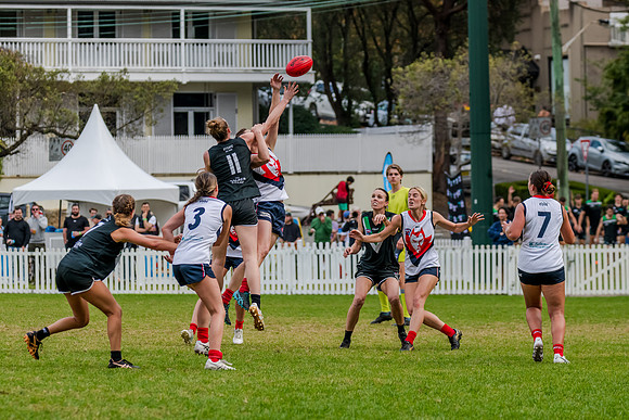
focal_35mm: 226
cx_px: 267
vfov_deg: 6.1
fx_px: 3944
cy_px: 179
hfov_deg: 9.1
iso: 800
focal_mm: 195
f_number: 6.3
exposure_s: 1/1600
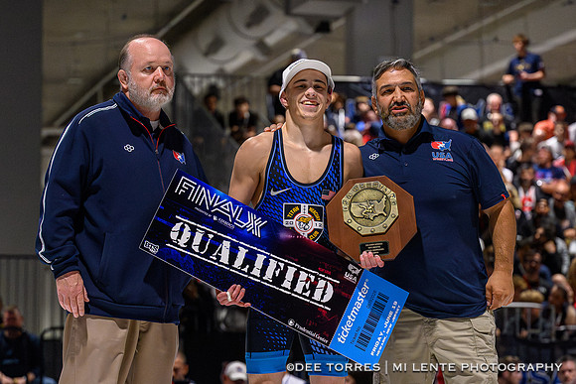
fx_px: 2284
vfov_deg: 9.6
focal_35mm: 143
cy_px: 262
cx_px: 312
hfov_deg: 14.4
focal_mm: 79
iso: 8000
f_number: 2.8
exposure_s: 1/800
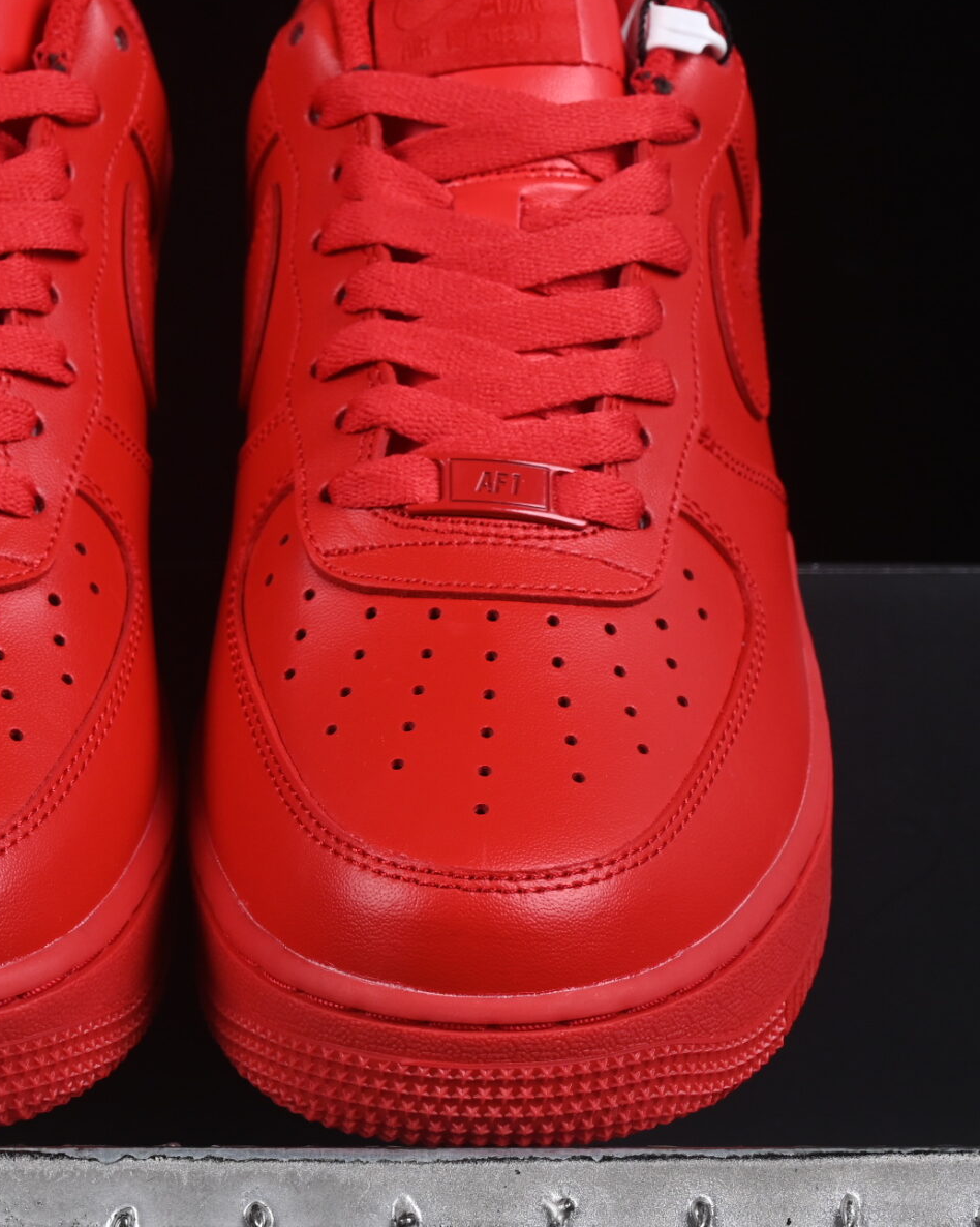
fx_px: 5514
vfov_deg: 12.7
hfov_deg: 10.1
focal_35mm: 152
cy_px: 595
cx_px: 204
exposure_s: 1/80
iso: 160
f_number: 8
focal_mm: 50
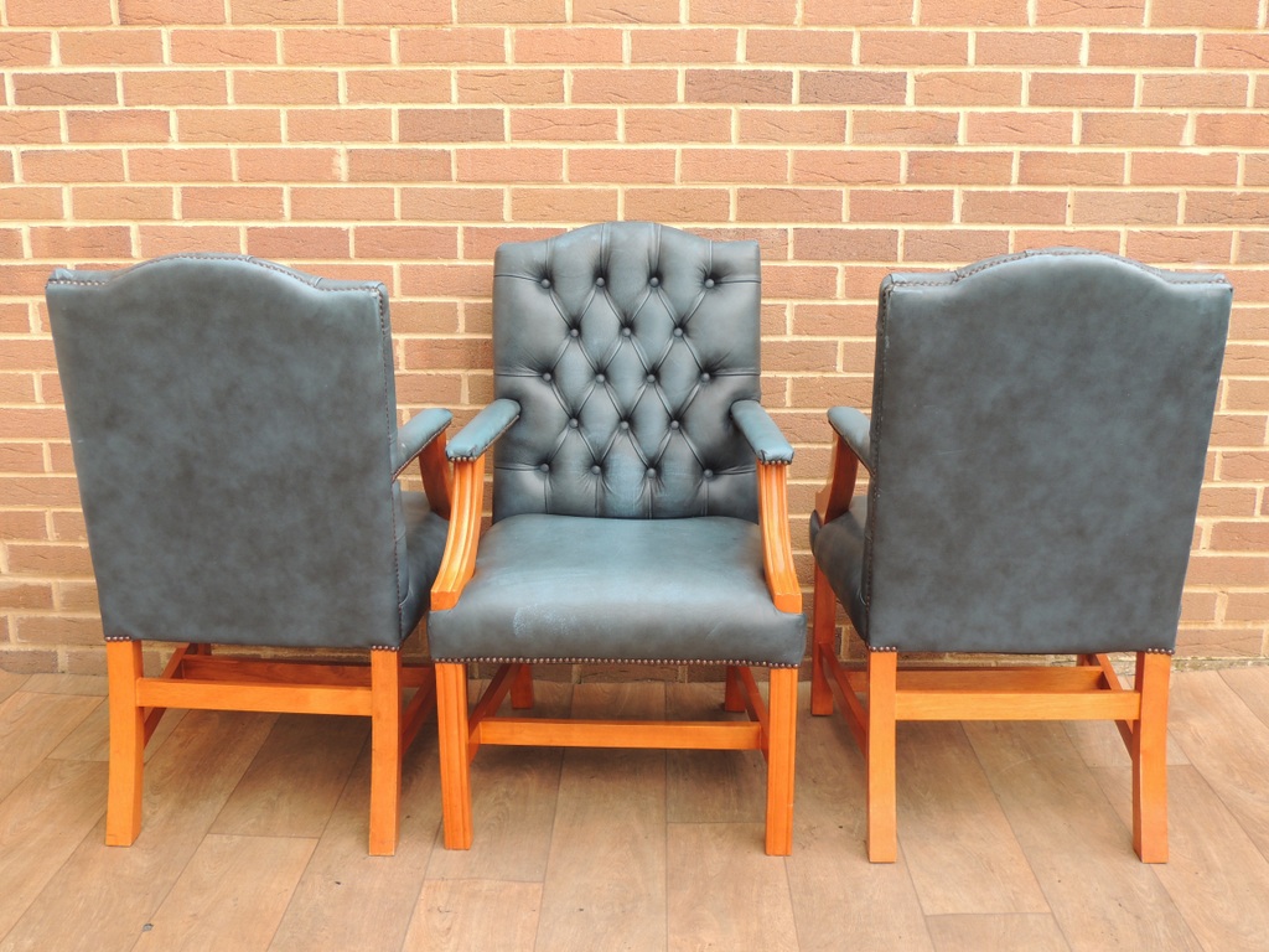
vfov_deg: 40.7
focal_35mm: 35
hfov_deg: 52.6
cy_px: 476
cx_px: 634
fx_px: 1283
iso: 100
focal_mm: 6.2
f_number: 3.3
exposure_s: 1/60
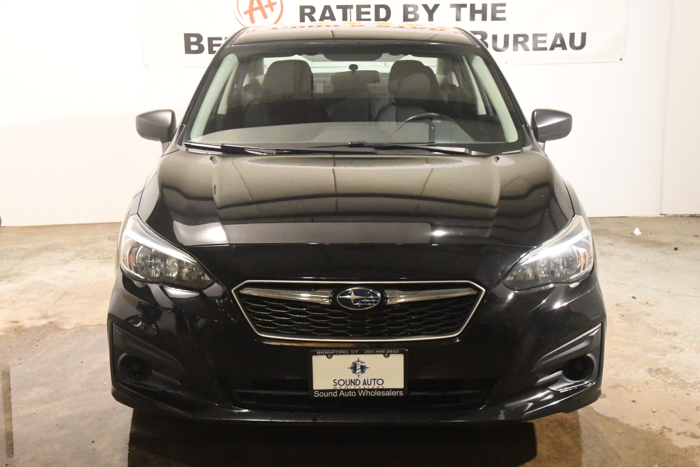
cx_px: 350
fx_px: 1089
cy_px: 234
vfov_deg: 24.2
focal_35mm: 56
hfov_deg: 35.6
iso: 10000
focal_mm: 28
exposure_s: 1/250
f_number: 8
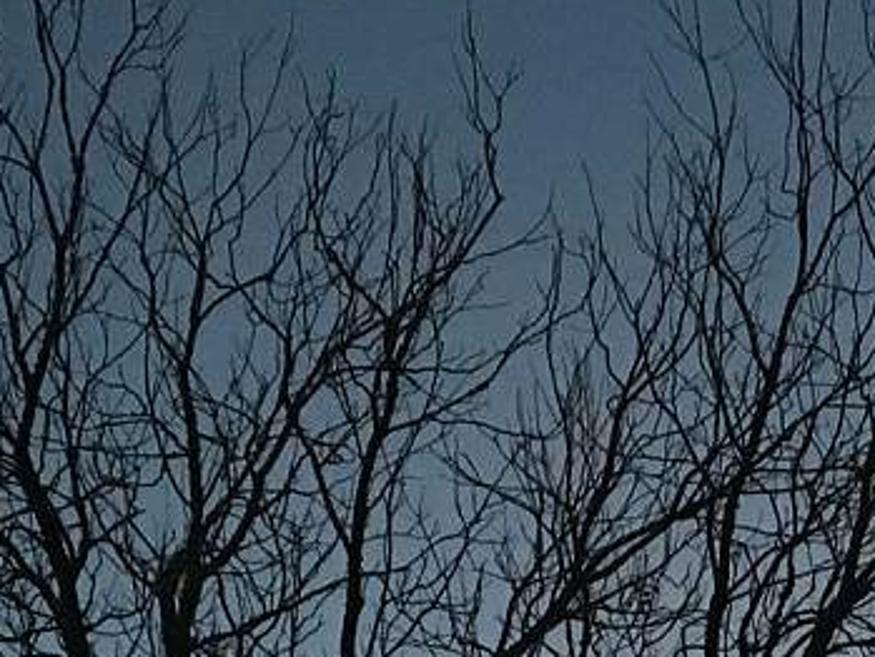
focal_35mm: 133
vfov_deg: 10.7
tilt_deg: +19.7
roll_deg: -0.5
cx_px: 988
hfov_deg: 14.4
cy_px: 996
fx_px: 3363
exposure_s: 1/20
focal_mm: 4.15
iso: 200
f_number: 2.2
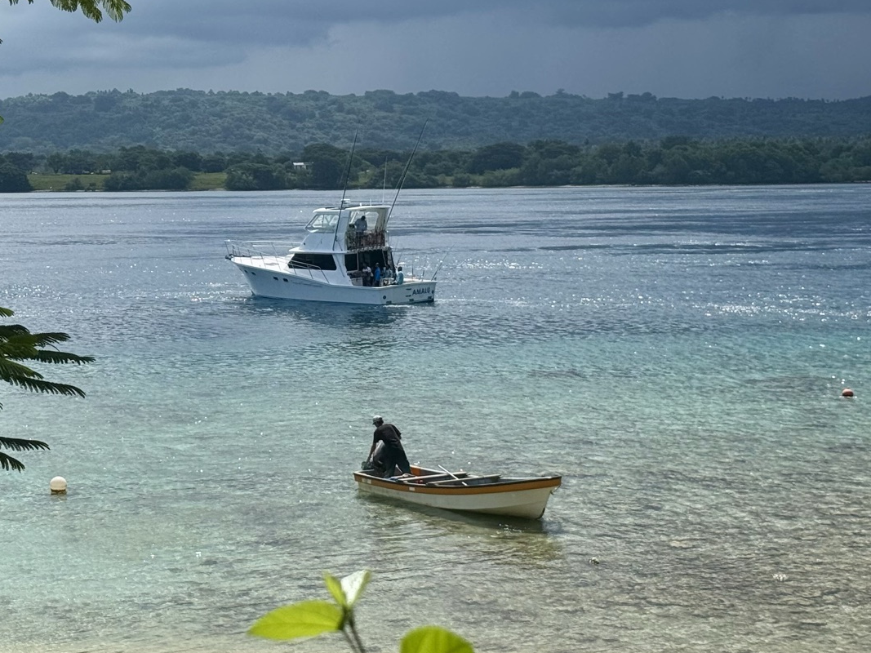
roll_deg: +1.0
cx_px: 338
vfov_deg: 18.2
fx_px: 2038
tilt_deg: -3.7
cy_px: 322
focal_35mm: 81
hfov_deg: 24.1
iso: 64
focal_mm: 6.76
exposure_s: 1/5848
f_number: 1.78
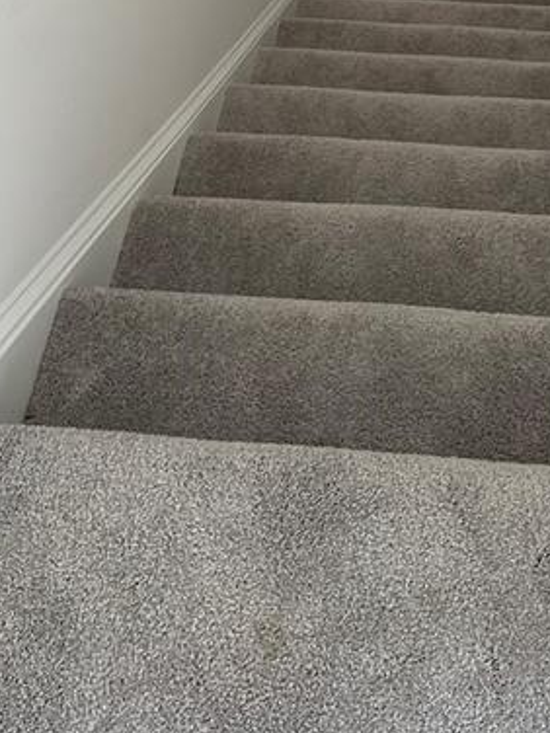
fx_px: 1038
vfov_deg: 35.6
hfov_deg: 29.2
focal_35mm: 49
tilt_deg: -49.3
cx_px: 419
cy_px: 19
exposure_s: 1/60
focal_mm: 6.86
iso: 250
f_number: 1.78
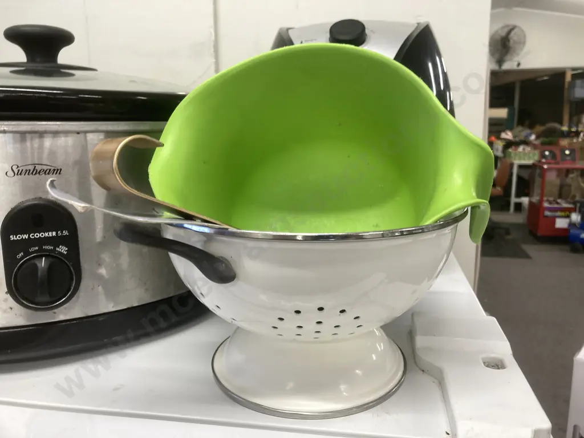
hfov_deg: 63.4
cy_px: 219
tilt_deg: -11.0
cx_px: 292
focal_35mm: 28
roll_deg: +0.4
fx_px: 472
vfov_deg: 49.7
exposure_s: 1/50
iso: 50
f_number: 1.8
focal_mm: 3.99
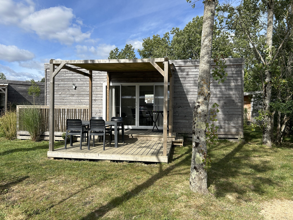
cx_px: 146
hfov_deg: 67.3
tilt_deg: +1.3
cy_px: 110
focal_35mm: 26
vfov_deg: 53.1
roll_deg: +0.1
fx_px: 220
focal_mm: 5.7
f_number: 1.5
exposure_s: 1/3571
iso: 50
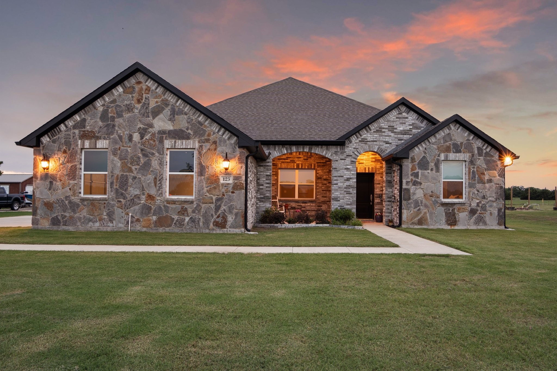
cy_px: 186
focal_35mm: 24
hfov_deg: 73.7
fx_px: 371
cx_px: 278
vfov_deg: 53.1
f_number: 6.3
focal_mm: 16
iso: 320
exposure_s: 1
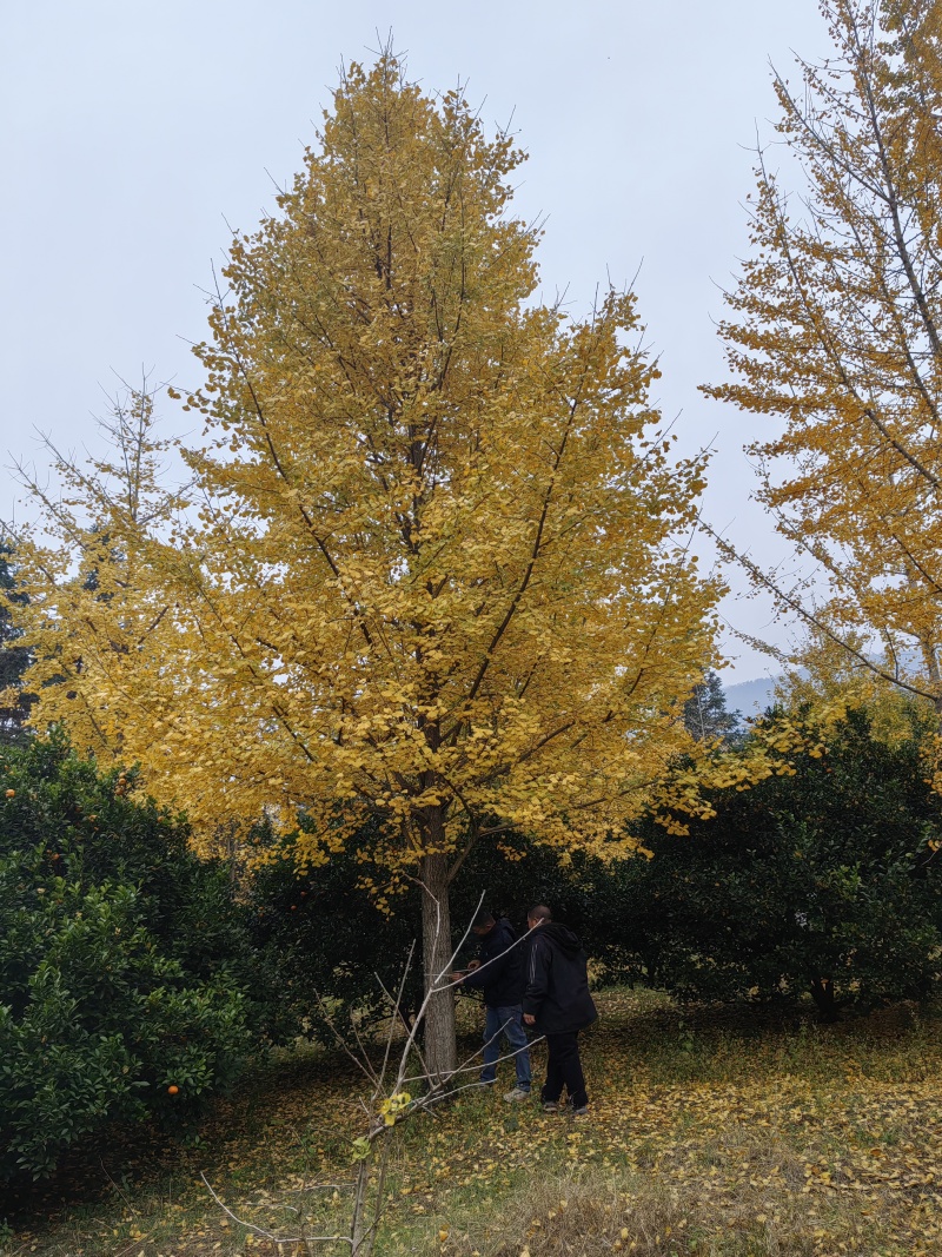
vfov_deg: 65.3
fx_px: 980
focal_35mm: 27
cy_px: 628
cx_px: 471
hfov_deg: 51.3
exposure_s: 1/1106
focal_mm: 5.52
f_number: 1.9
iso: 50
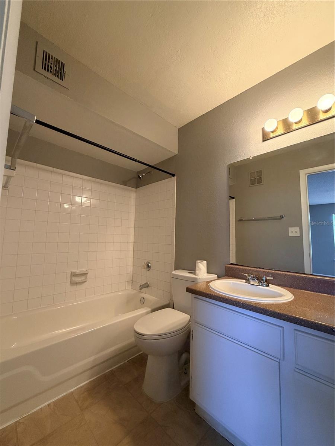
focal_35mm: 14
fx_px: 181
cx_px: 168
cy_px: 223
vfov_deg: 102.1
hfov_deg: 85.7
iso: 200
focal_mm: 2.22
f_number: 2.2
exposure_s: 1/60
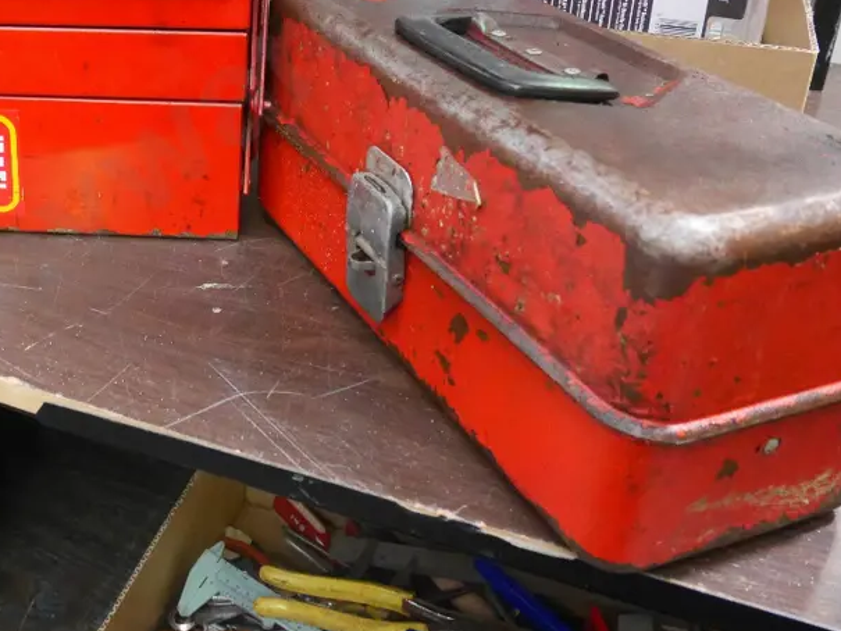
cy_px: 141
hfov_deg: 41.4
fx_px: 1069
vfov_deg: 32.1
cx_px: 186
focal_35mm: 44
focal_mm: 13
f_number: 4
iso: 3200
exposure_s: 1/30
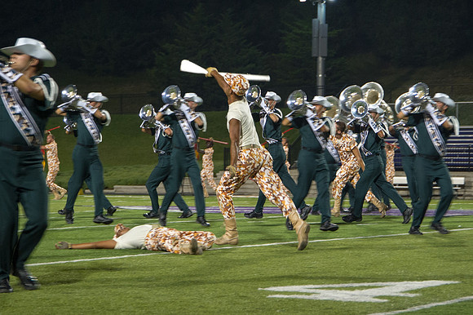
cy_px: 147
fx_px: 1688
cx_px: 243
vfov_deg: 10.7
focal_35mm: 129
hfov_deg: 16.0
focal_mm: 75
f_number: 5.3
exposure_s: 1/160
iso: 2000
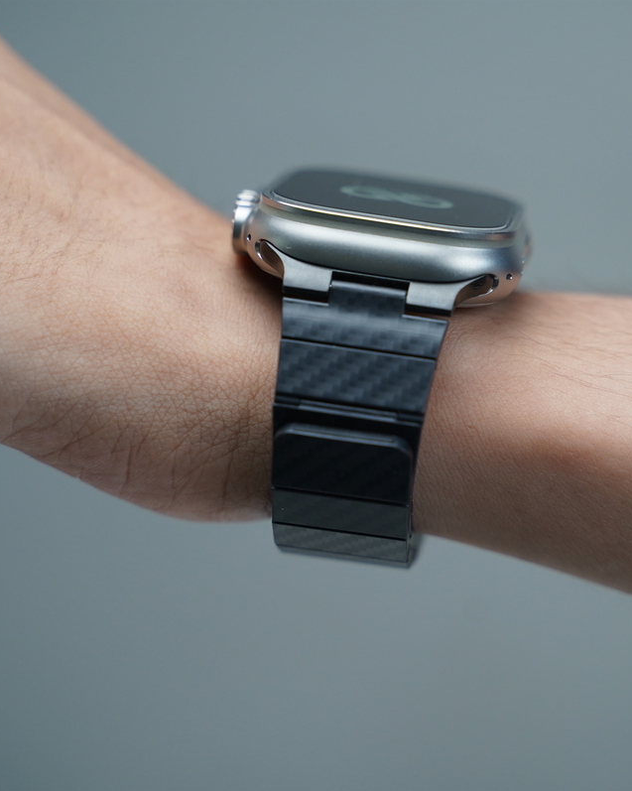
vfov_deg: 18.1
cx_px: 350
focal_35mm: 106
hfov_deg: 14.5
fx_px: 2480
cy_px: 396
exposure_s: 1/80
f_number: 4
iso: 1000
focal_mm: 75
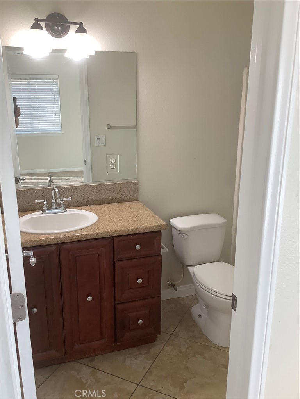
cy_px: 200
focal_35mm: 31
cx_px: 150
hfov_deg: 45.4
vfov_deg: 58.4
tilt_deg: -15.3
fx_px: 358
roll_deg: +0.9
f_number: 2.4
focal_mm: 3.3
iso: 80
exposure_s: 1/120
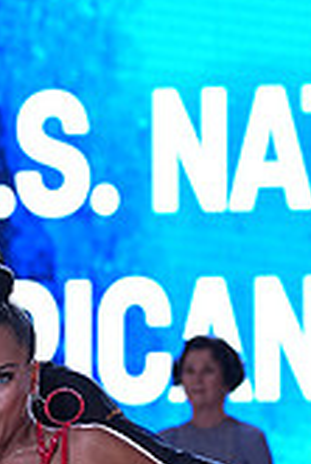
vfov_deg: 4.6
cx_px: -24
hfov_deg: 3.1
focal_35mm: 448
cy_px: 567
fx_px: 5793
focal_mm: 128
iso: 1000
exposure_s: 1/400
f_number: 4
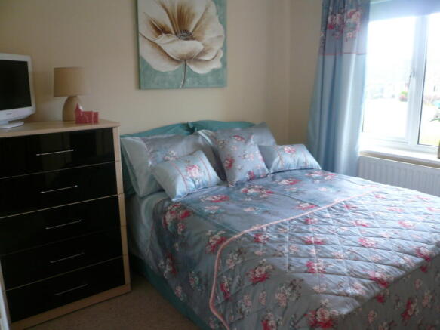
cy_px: 165
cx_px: 220
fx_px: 356
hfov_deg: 63.5
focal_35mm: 28
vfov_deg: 49.7
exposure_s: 1/30
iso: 100
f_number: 2.8
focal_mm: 4.6
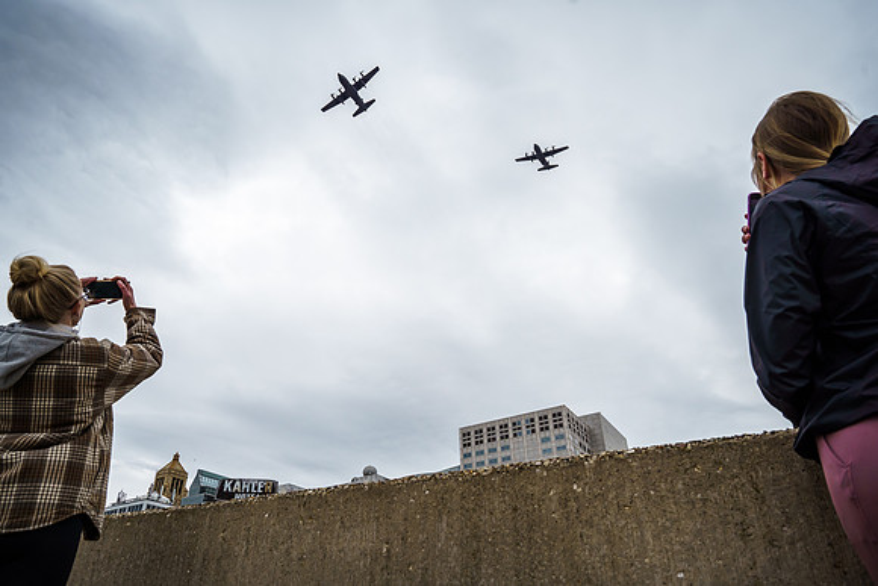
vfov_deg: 53.2
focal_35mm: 24
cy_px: 293
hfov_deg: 73.7
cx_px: 439
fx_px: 585
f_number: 8
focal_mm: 24
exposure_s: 1/3200
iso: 1000
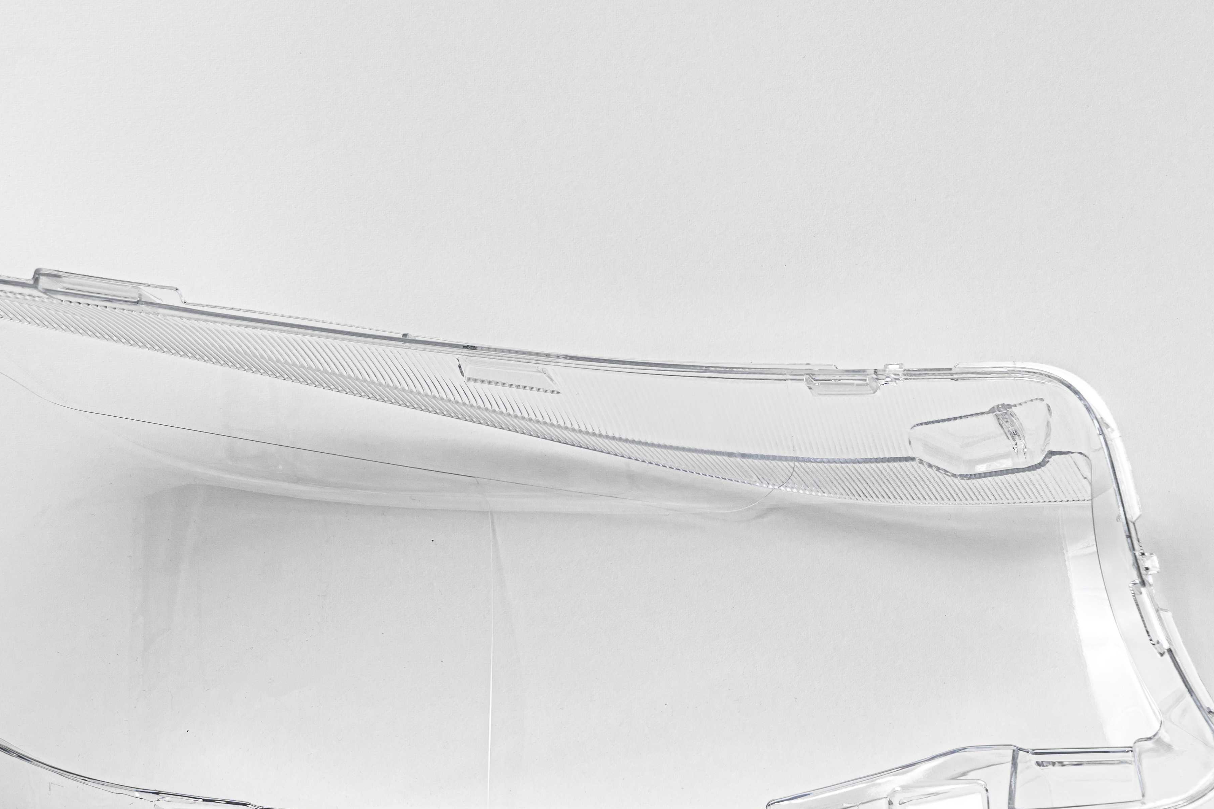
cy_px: 478
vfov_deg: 11.9
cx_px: 428
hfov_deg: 17.8
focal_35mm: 115
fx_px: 3878
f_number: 9
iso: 100
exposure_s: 1/125
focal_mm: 69
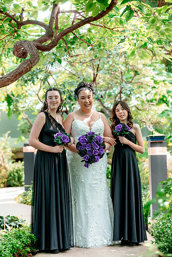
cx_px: 86
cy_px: 128
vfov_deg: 25.1
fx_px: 580
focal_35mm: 81
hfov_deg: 16.9
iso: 500
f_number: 2.5
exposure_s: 1/400
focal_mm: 81
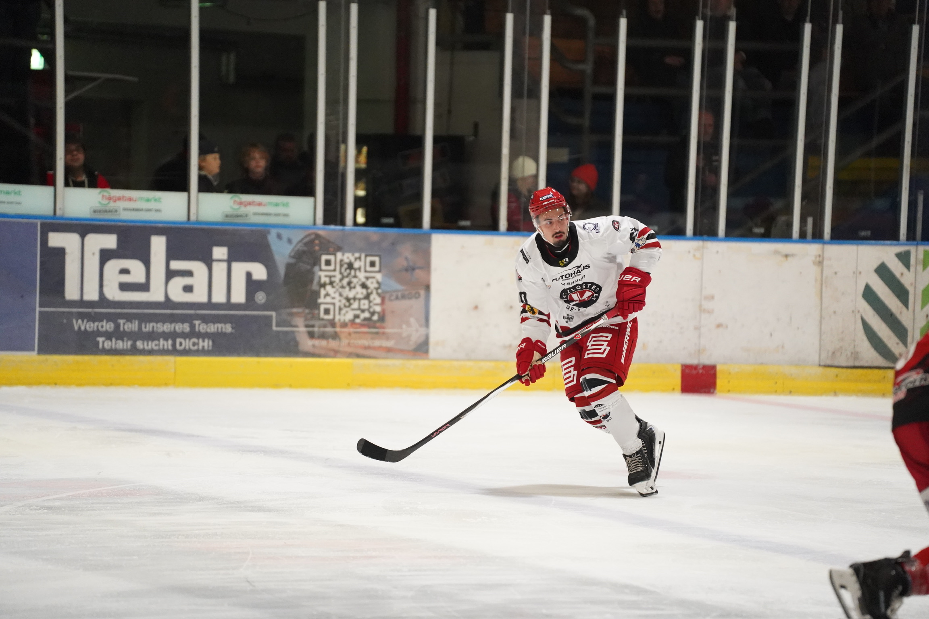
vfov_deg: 7.6
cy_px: 310
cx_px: 464
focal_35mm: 180
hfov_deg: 11.4
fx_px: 4645
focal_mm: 180
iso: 8000
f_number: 2.8
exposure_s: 1/1600
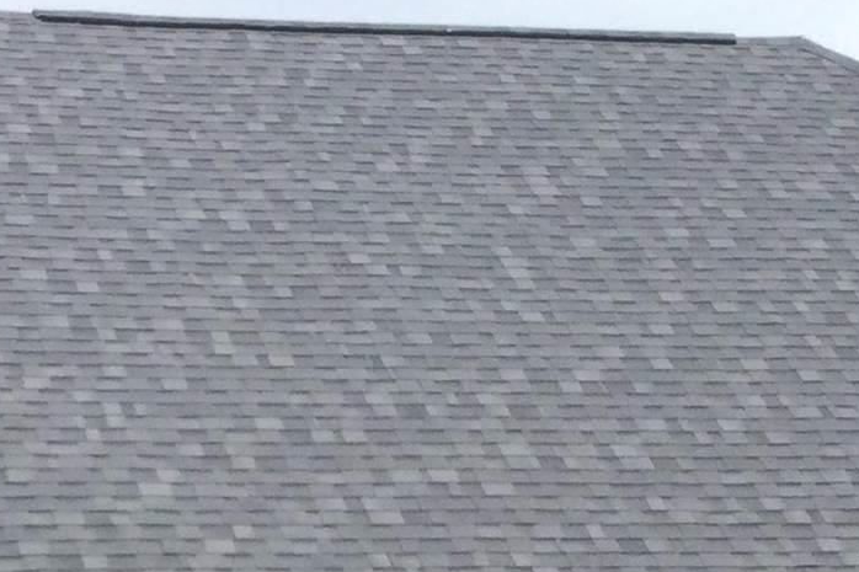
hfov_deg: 14.5
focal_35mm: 142
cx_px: 461
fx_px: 3387
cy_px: 940
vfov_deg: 9.3
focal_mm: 3.3
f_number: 2.4
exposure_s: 1/895
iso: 25
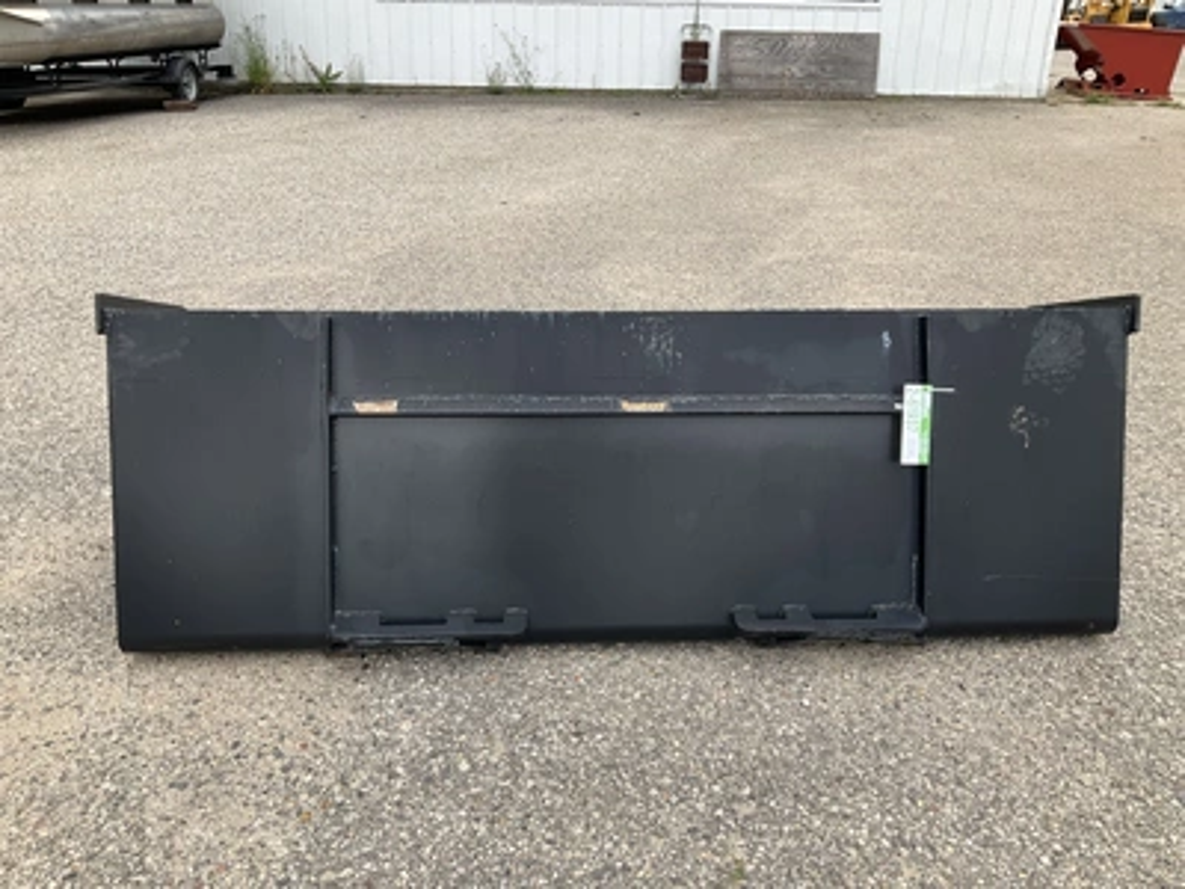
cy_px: 444
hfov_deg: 61.7
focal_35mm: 29
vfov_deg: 48.2
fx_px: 993
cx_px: 592
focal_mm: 3
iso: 25
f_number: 1.8
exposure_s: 1/540
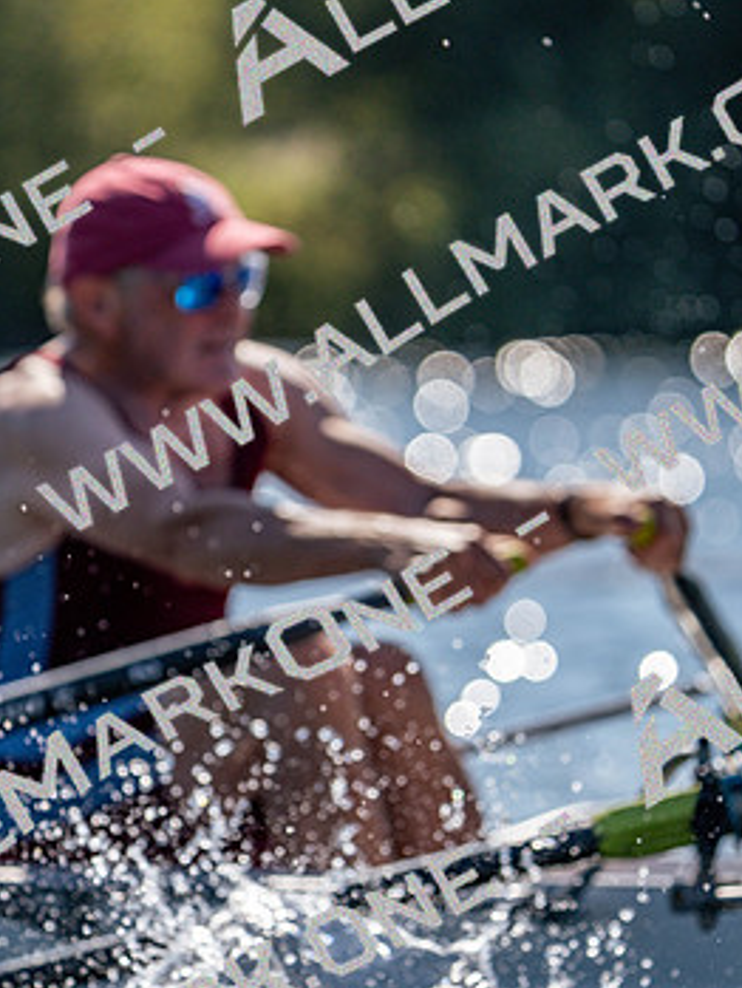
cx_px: 388
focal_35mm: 484
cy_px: 539
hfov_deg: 3.1
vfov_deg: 4.1
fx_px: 13824
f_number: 6.3
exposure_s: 1/1600
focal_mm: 303
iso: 200
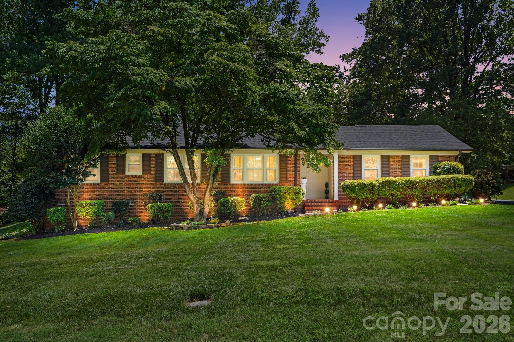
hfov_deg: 54.4
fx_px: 500
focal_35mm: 35
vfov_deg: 37.8
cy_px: 171
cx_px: 257
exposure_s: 1/50
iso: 200
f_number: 11
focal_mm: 35
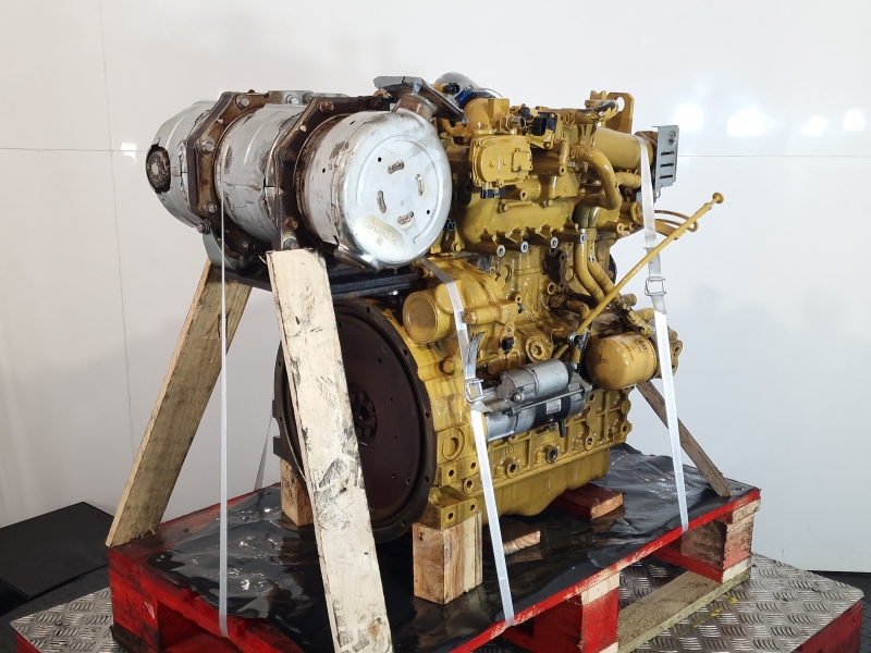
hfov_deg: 73.9
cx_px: 436
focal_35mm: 23
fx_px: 579
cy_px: 326
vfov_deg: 58.9
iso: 64
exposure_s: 1/50
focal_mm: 6.4
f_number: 1.8
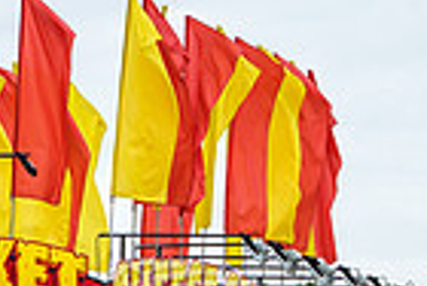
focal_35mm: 556
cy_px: 288
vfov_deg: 2.5
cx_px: -30
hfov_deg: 3.7
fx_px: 6609
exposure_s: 1/1250
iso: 200
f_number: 4.5
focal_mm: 133
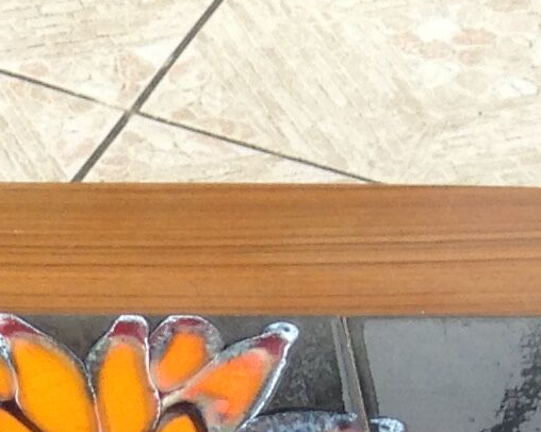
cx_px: -367
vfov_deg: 6.9
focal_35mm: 207
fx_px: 3313
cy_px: 1187
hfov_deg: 9.0
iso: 50
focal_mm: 4.12
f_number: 2.4
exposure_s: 1/742
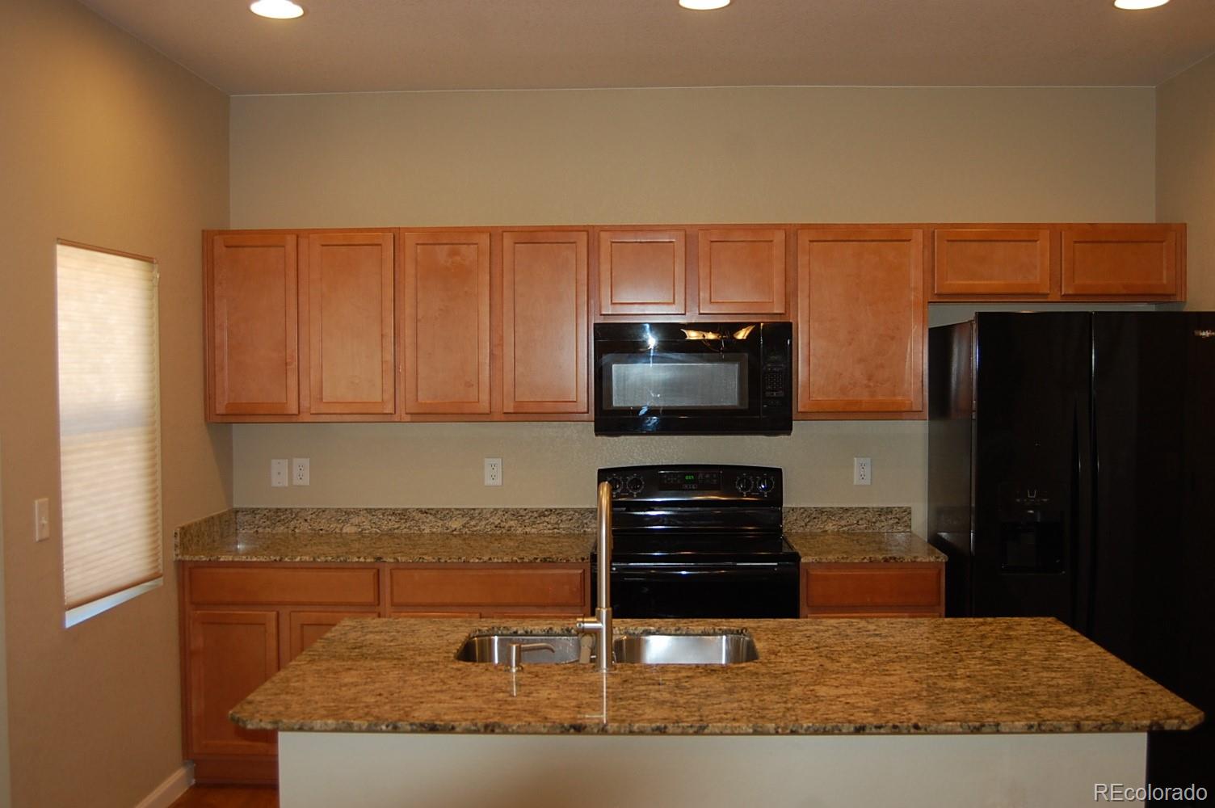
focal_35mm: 34
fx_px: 1163
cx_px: 608
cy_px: 404
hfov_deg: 55.1
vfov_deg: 38.3
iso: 400
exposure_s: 1/60
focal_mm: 23
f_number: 3.8
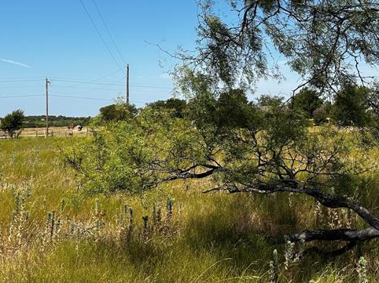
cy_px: 60
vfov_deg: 28.0
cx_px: 254
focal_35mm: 51
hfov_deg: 37.1
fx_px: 558
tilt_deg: +5.3
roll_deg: +0.8
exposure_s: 1/5263
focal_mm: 6.86
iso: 80
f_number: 1.78
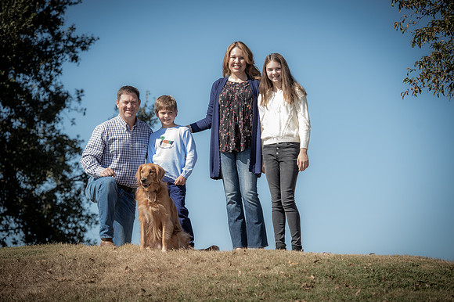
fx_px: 1954
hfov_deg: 13.3
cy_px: 151
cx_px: 227
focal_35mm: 155
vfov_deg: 8.8
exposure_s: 1/250
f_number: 5
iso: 50
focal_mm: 155
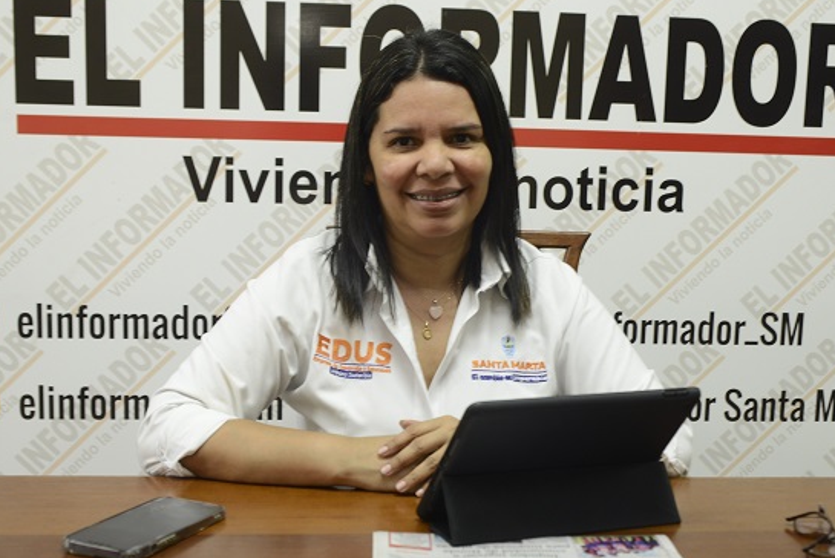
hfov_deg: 44.5
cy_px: 290
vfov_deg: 30.5
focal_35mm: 44
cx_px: 429
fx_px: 1021
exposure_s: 1/30
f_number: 4.5
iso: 800
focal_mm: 40
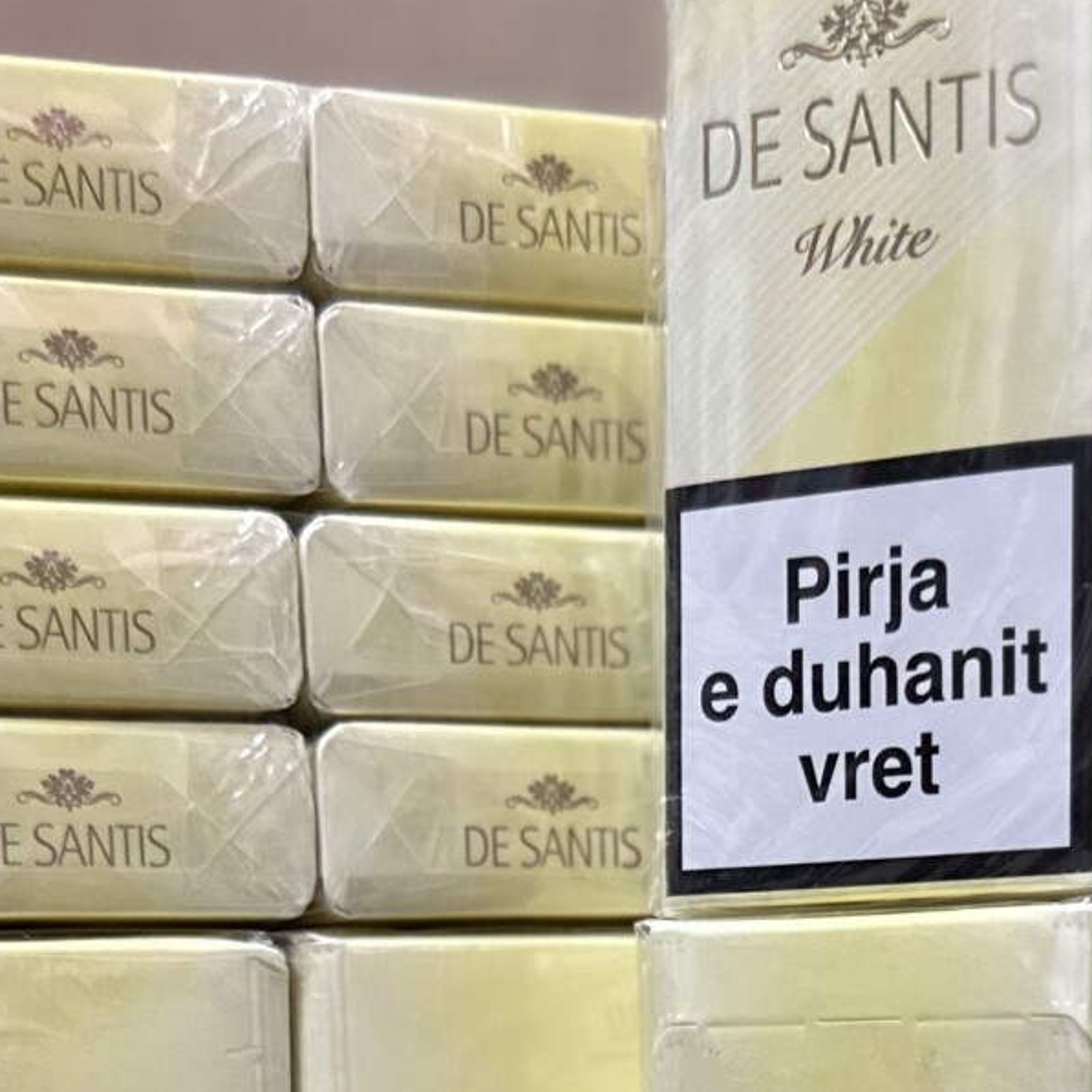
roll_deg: +0.5
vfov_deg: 17.6
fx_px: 3248
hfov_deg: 19.1
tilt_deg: -8.1
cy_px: 1511
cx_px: 651
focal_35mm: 91
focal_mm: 6.86
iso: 250
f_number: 1.78
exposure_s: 1/93
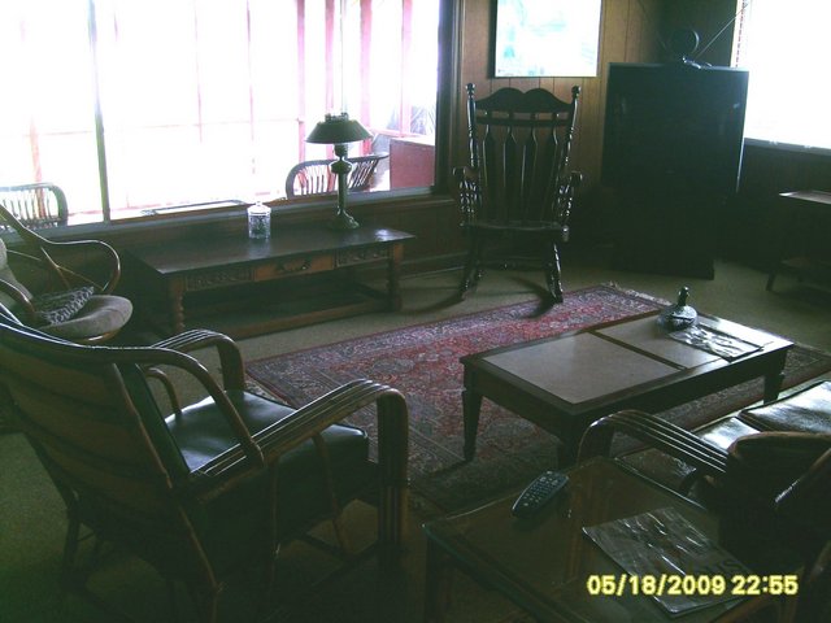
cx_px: 416
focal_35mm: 35
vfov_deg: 40.7
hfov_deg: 52.6
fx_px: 840
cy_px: 312
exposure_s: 1/30
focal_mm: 5.8
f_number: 2.8
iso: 88
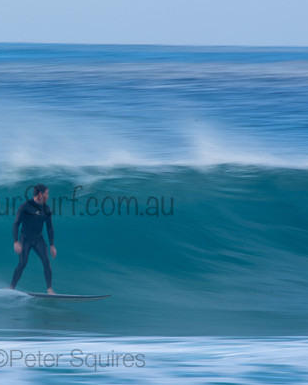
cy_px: 192
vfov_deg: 1.9
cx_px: 68
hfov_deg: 1.5
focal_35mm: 1019
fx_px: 11611
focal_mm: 480
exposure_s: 1/25
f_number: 18
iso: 100
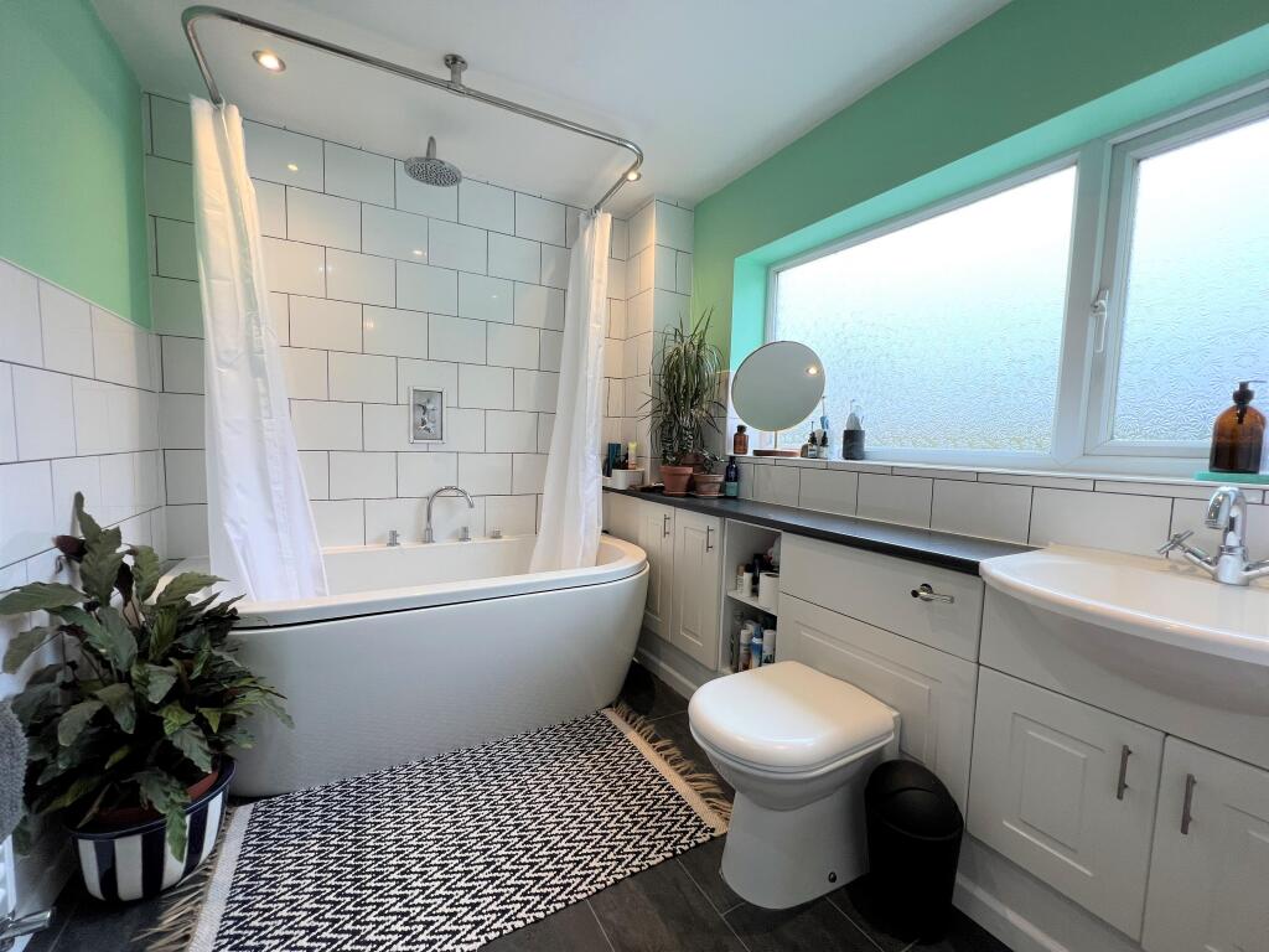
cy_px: 476
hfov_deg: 106.2
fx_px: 477
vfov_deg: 89.9
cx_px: 634
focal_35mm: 13
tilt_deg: -4.2
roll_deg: -1.6
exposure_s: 1/100
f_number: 1.8
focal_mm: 1.57
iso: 80
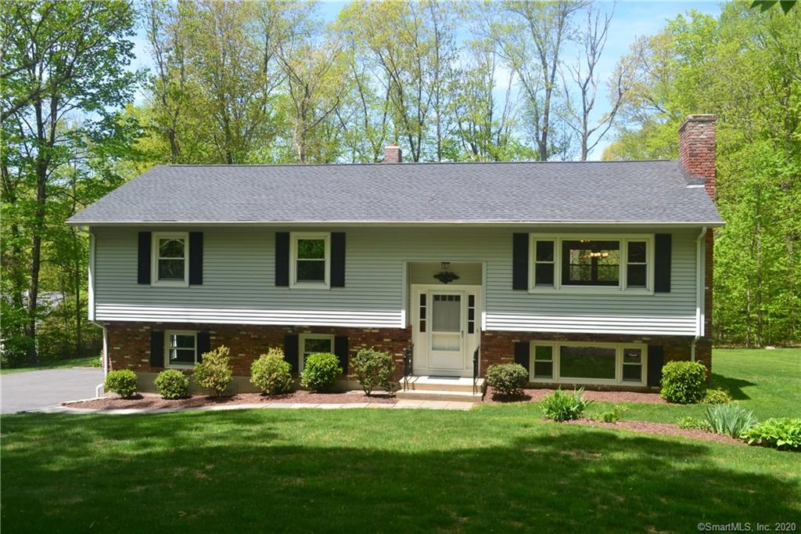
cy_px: 267
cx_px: 400
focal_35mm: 33
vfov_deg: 39.9
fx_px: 734
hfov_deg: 57.2
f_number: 10
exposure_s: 1/250
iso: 400
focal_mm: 22
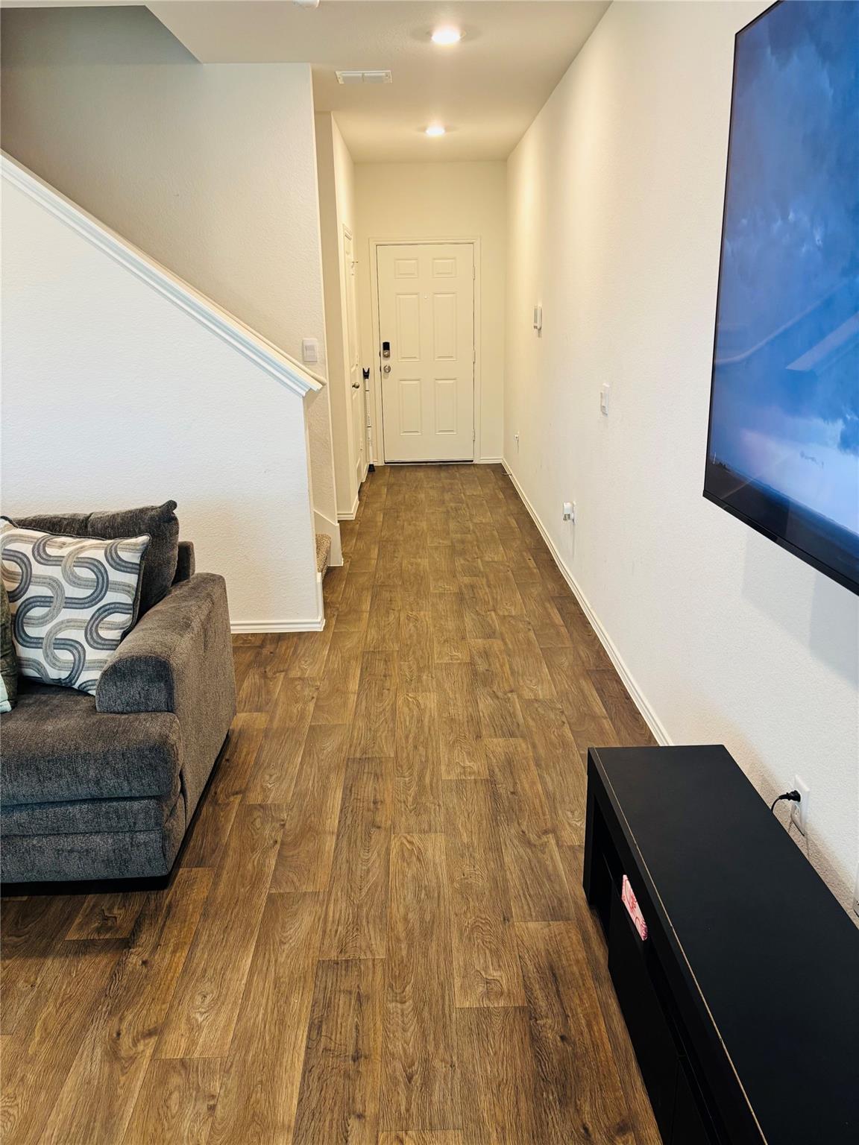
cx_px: 430
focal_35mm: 26
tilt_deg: -18.1
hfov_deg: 53.1
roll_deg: +0.4
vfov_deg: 67.3
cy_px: 572
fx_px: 860
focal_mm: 5.96
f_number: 1.6
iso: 160
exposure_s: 1/60
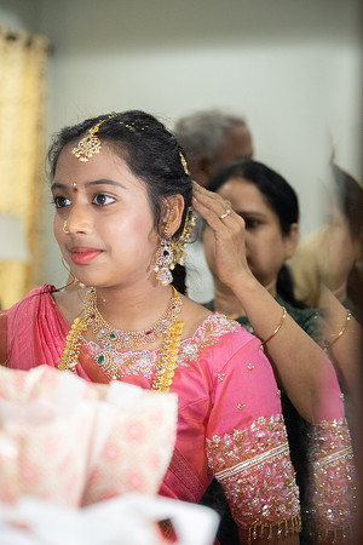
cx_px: 182
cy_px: 272
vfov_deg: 33.9
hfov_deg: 23.0
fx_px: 892
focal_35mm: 59
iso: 2000
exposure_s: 1/160
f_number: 2.8
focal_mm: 59
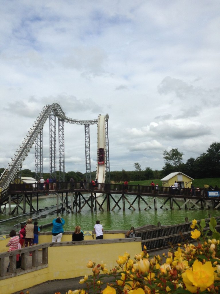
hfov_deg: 42.9
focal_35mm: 33
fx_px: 280
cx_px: 110
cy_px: 147
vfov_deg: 55.4
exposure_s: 1/2169
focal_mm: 4.12
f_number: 2.4
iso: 50
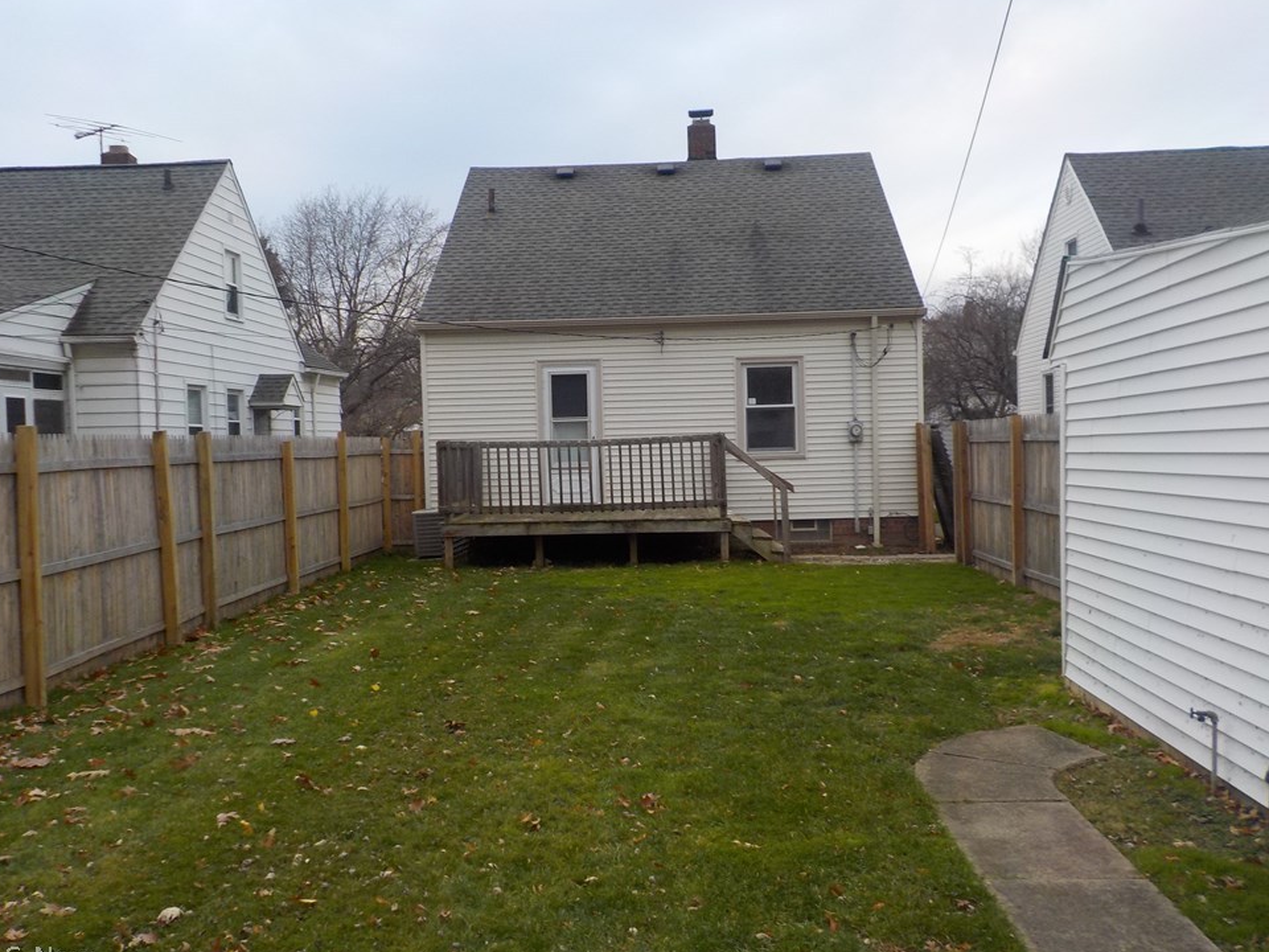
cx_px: 634
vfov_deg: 44.2
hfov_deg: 56.8
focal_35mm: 32
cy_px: 472
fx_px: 1173
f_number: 3.3
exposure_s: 1/60
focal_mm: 4.1
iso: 125
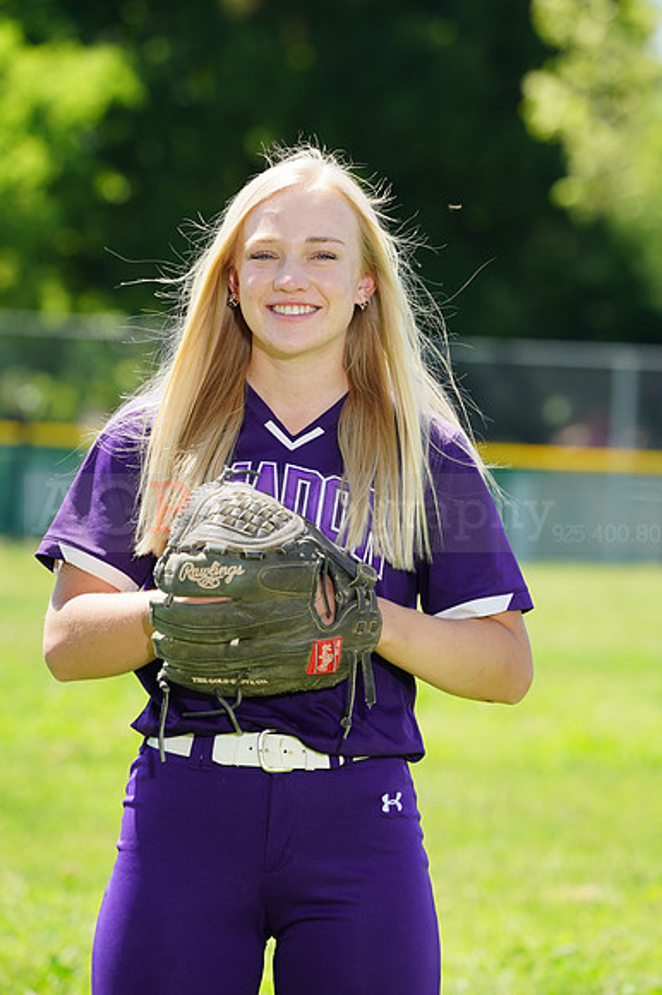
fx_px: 8119
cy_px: 498
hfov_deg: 4.7
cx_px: 331
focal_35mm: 294
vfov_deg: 7.0
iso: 200
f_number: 9
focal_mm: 294
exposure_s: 1/200
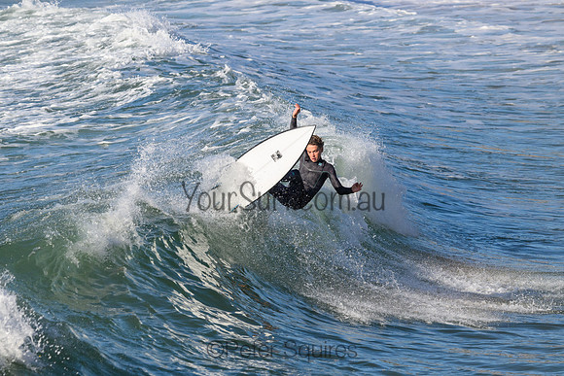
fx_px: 6738
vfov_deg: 3.2
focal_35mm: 430
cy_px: 188
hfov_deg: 4.8
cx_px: 282
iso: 1400
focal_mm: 430
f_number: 11
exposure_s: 1/2000
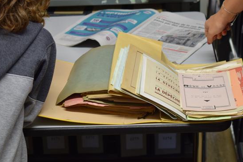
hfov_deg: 20.8
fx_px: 661
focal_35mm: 98
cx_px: 122
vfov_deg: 13.9
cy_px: 64
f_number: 2.8
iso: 900
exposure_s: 1/60
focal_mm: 40
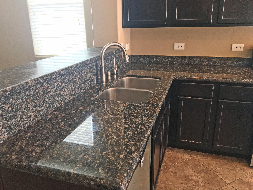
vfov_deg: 48.2
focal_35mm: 29
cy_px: 95
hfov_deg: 61.7
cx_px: 126
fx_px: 212
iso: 125
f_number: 2.2
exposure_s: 1/30
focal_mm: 4.15
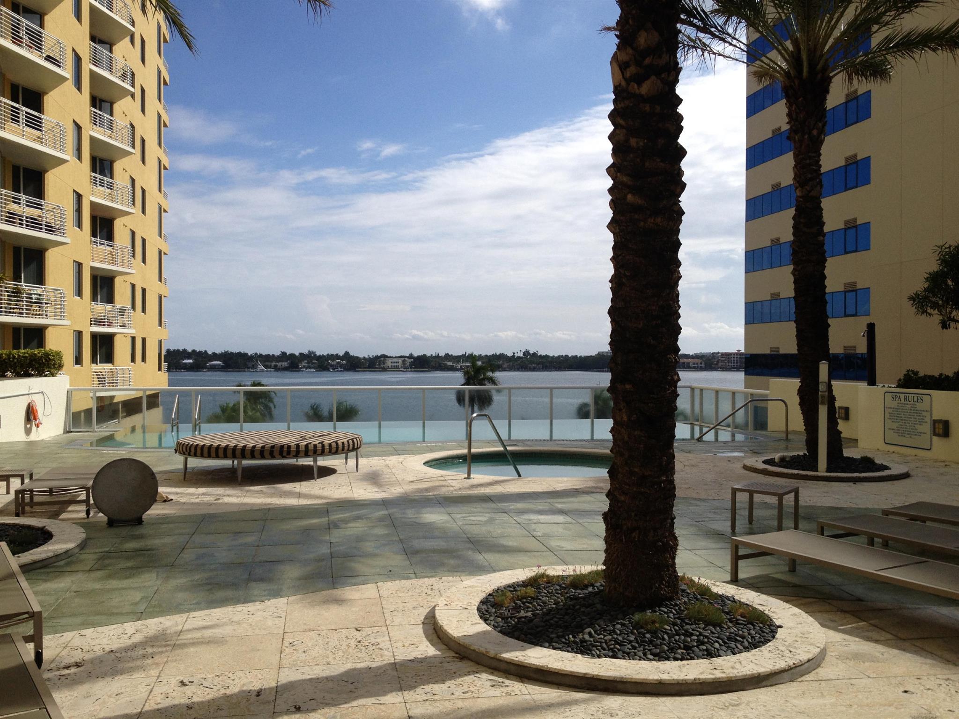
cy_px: 360
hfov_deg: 52.6
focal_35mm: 35
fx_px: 969
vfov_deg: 40.7
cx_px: 480
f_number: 2.4
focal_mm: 4.28
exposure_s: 1/2762
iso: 50
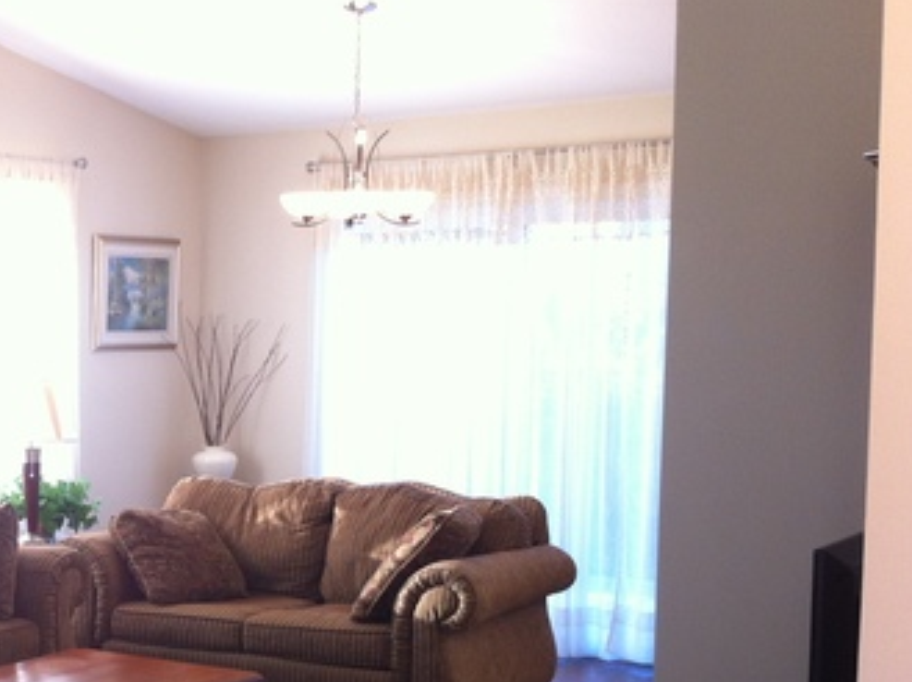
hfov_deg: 27.4
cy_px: 513
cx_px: 55
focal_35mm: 68
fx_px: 1790
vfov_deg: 21.4
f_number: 2.8
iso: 80
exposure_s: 1/17
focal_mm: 3.85
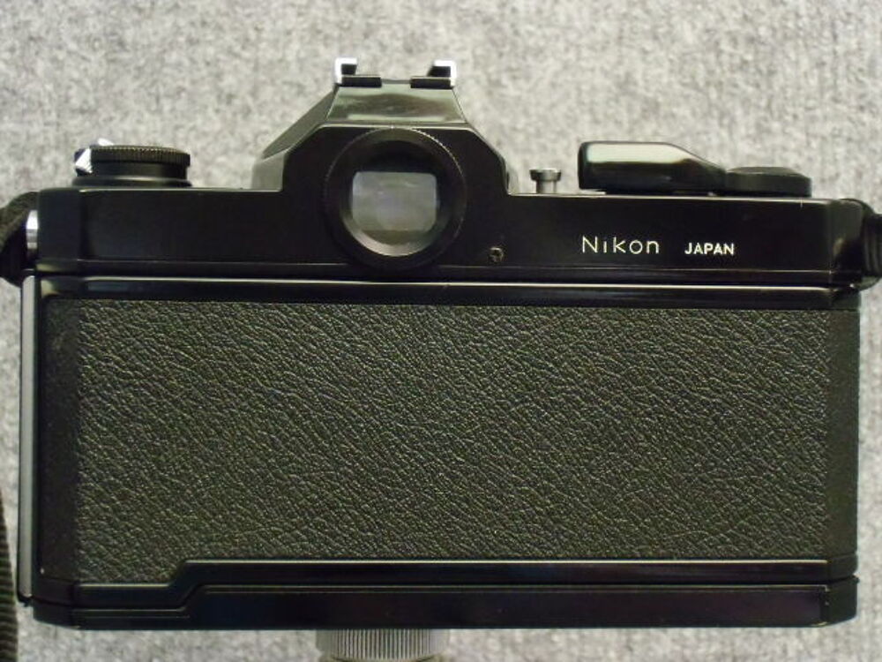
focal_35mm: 68
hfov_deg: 28.6
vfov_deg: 21.6
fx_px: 1733
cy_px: 331
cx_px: 441
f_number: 4.7
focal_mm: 12.1
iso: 800
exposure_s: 1/8
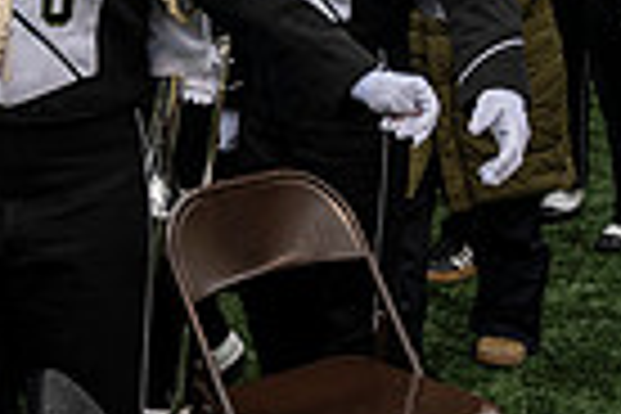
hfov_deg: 19.9
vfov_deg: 12.7
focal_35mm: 101
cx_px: 72
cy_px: -236
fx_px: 1742
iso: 100
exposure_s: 1/500
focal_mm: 24
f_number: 2.8
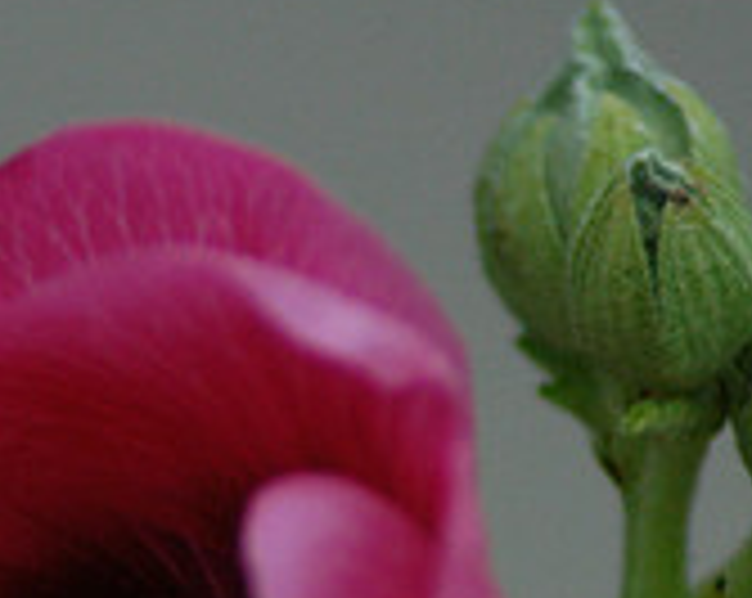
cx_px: 5
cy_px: 733
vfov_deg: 1.7
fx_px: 20684
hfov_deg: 2.1
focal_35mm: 931
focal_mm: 190
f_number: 5.6
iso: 640
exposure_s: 1/3000
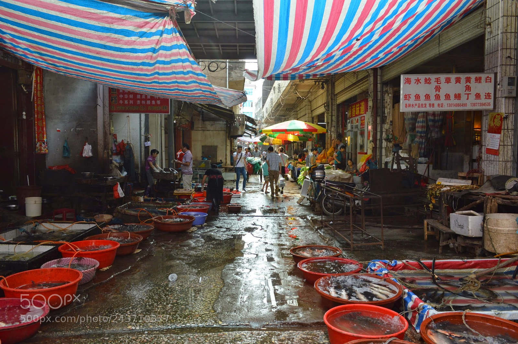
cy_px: 172
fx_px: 388
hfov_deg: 67.4
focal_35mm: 27
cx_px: 259
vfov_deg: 47.9
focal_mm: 18
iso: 400
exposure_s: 1/125
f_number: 6.3
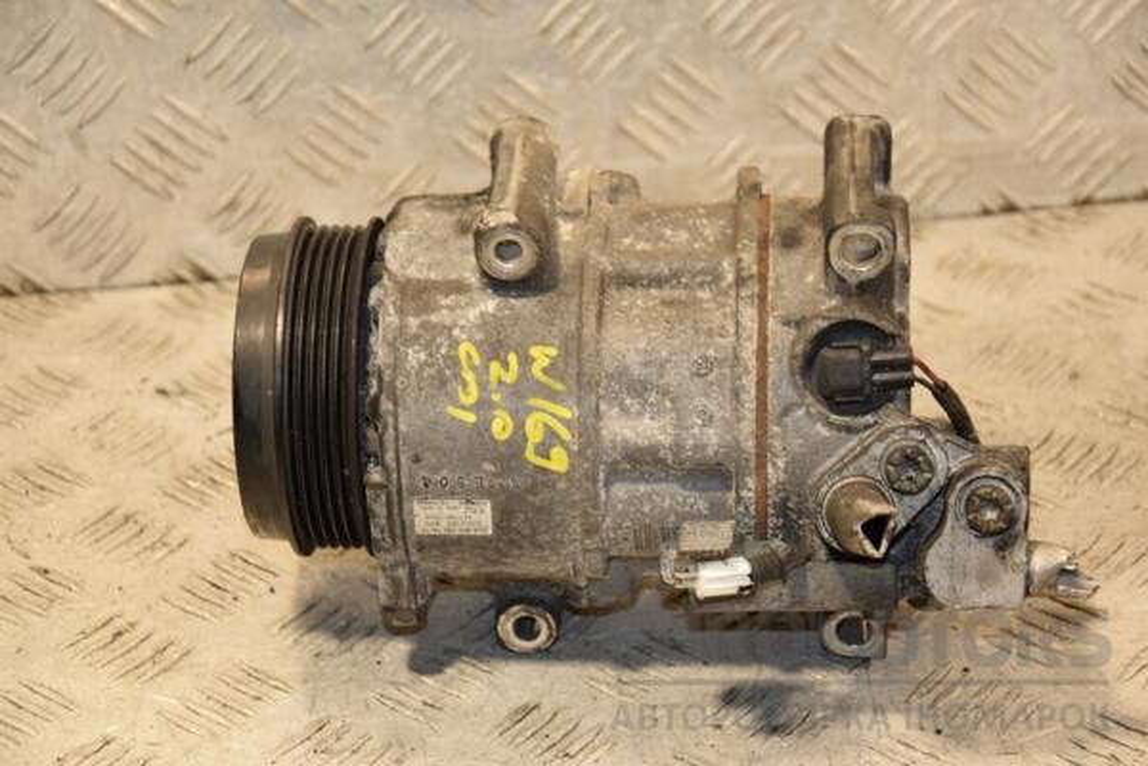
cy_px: 383
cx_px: 574
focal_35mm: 99
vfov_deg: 13.8
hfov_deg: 20.6
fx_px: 3157
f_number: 5.3
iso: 800
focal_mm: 66
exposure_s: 1/125
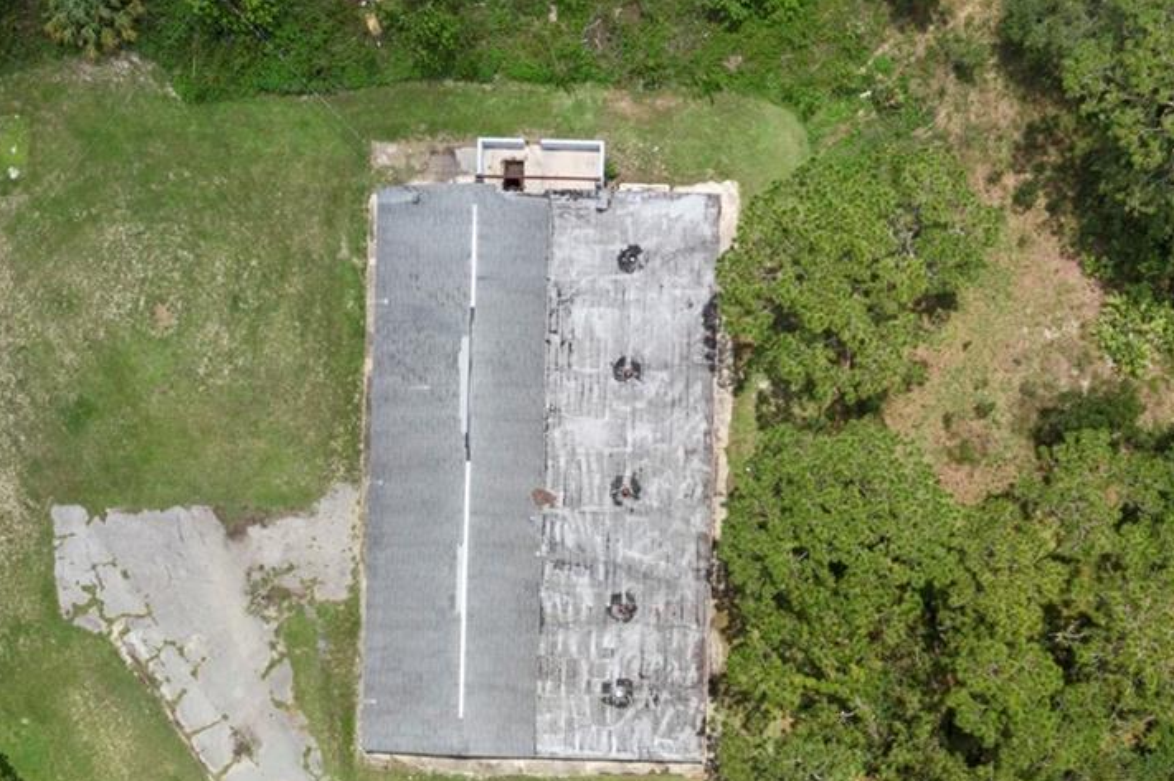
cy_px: 637
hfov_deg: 31.9
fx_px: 2053
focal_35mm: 63
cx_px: 649
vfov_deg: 21.2
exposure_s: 1/120
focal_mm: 10.26
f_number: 5
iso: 100
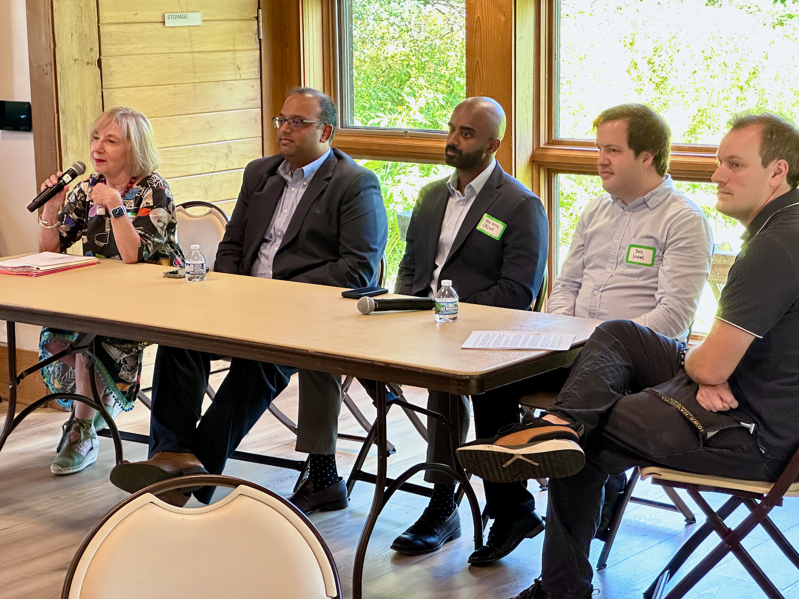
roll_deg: -0.3
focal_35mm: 77
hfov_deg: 25.3
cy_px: 300
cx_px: 400
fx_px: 1777
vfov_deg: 19.1
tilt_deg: -10.3
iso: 250
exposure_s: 1/60
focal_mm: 9
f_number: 2.8
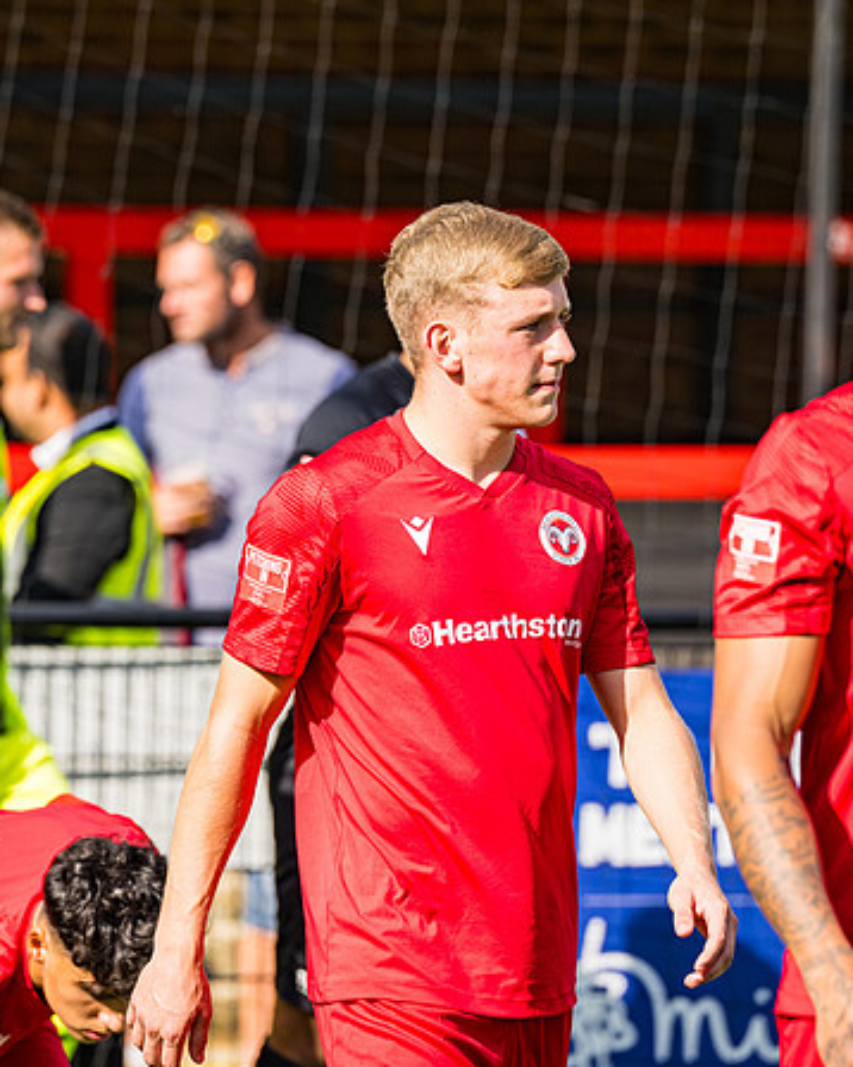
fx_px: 9379
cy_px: 507
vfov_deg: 6.5
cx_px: 342
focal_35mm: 297
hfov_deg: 5.2
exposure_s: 1/1600
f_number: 4
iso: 100
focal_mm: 200
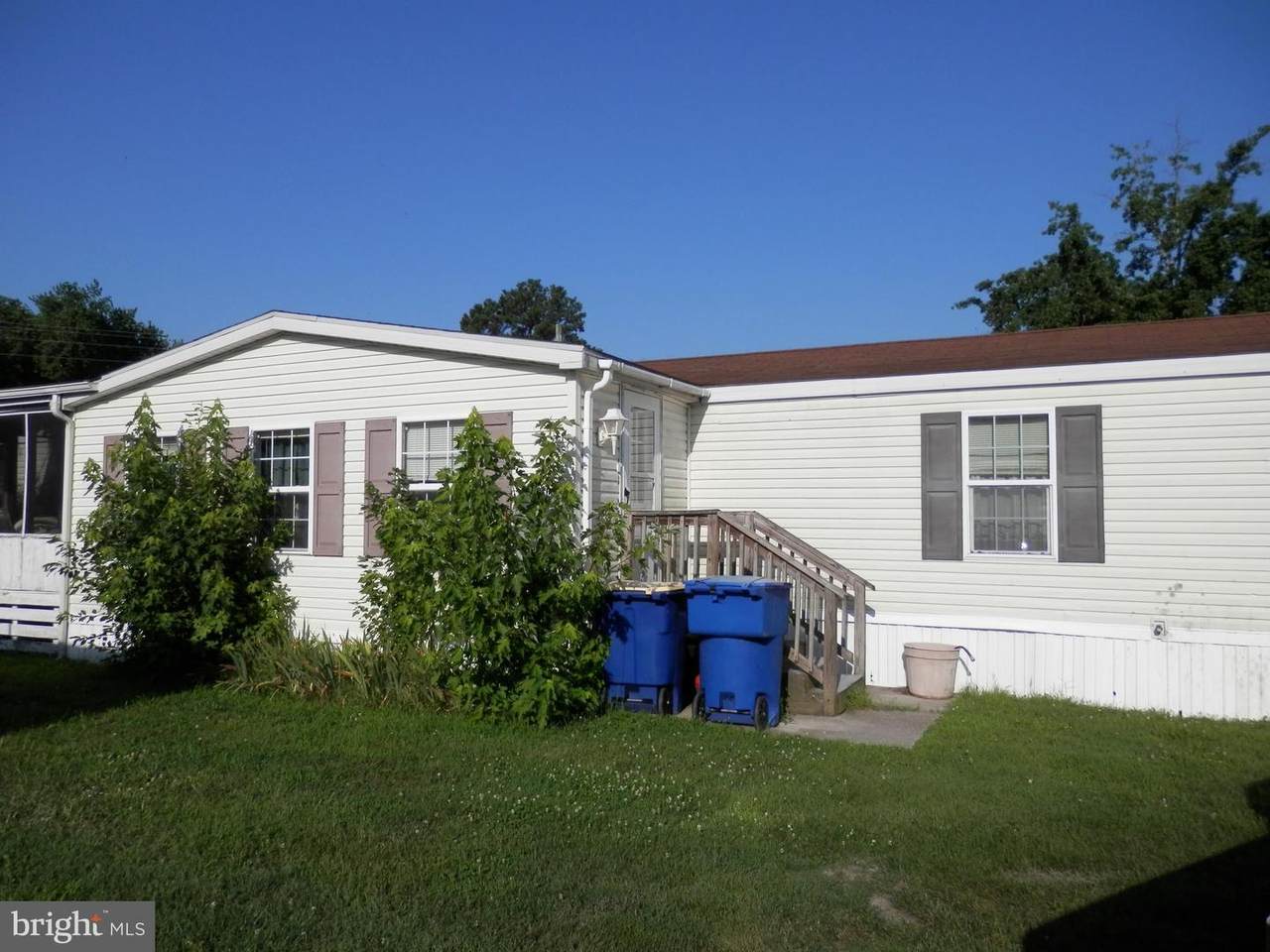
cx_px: 635
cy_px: 476
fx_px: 917
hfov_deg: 69.4
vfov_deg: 54.9
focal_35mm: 25
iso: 80
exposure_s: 1/250
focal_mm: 4.5
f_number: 8.7
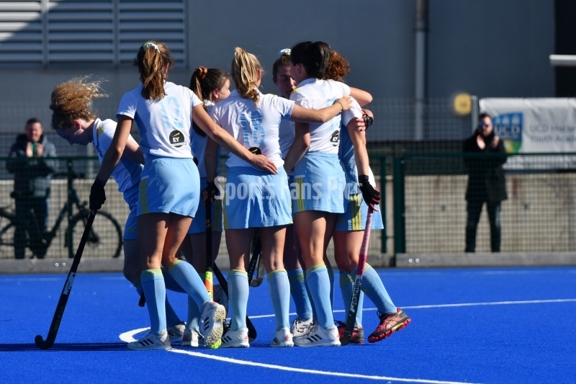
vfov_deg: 3.9
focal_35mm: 350
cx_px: 288
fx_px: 5598
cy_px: 192
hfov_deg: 5.9
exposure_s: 1/2000
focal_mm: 175
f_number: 4
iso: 110
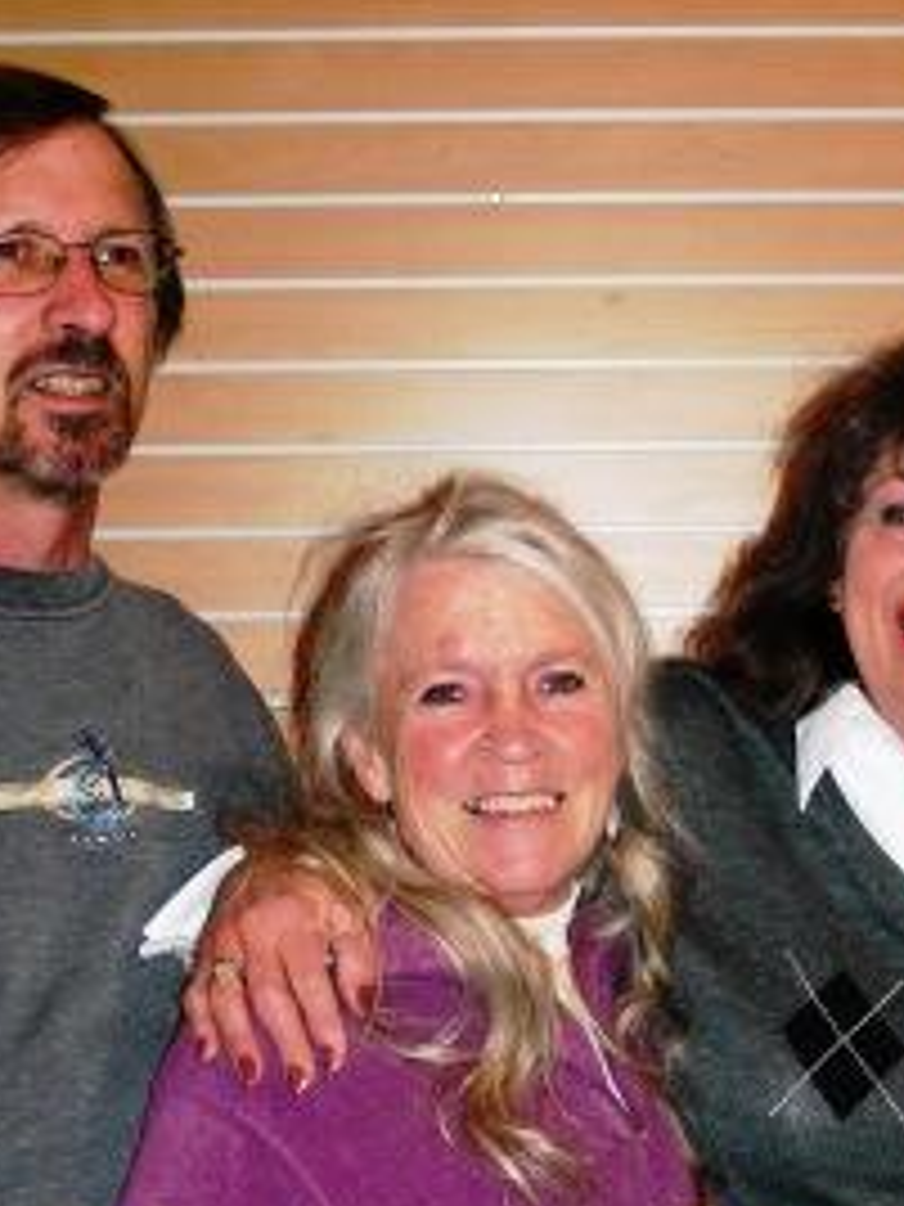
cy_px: 720
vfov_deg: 20.2
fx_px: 3378
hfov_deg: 15.2
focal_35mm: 97
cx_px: 684
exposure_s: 1/60.1
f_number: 3.5
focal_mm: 9.7
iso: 50
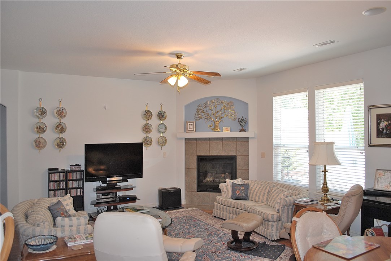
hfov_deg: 67.3
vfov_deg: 48.0
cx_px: 196
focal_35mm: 27
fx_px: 293
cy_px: 130
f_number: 3.5
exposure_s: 1/30
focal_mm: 18
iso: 200
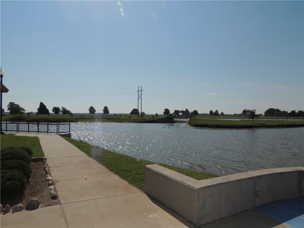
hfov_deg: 71.6
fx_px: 211
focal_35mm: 24
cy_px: 114
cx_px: 152
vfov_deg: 56.8
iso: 100
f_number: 5.3
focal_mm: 4.3
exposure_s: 1/1600
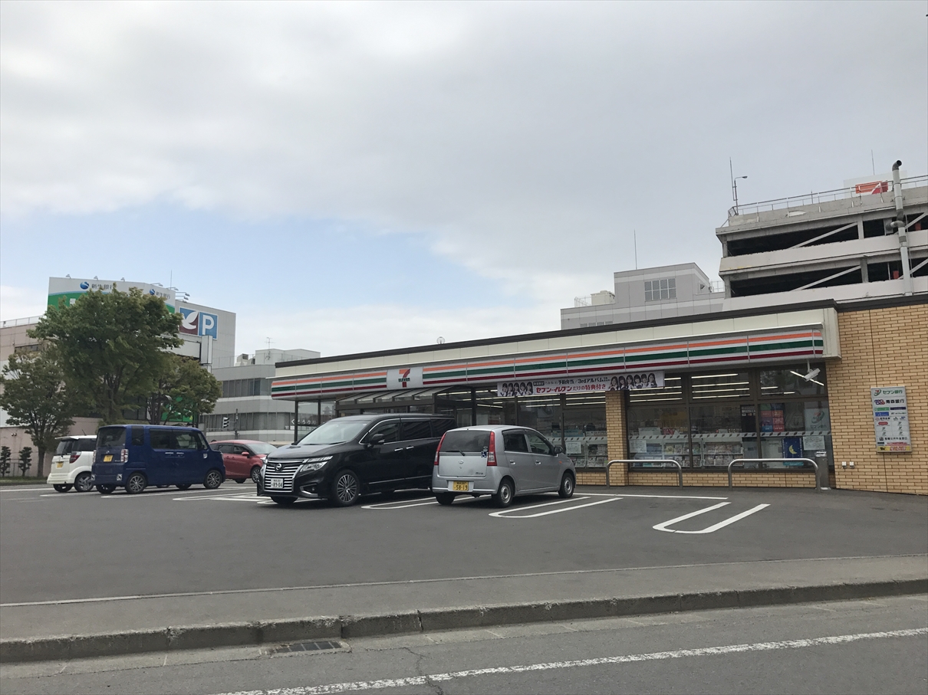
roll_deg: +0.5
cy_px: 348
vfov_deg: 49.7
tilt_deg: +10.2
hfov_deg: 63.5
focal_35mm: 28
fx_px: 750
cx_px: 464
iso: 20
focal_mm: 3.99
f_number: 1.8
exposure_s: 1/1650
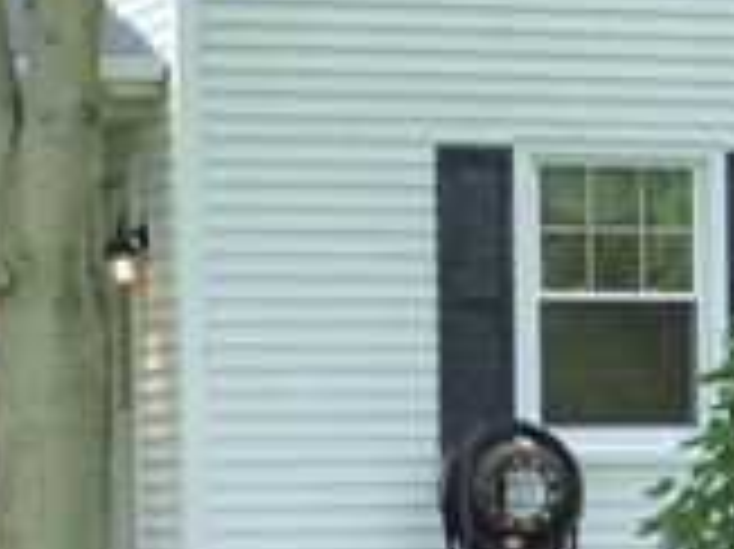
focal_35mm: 189
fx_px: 4005
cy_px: 513
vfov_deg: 7.8
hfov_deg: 10.4
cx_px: 729
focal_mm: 5.29
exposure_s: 1/80
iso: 100
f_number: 3.3
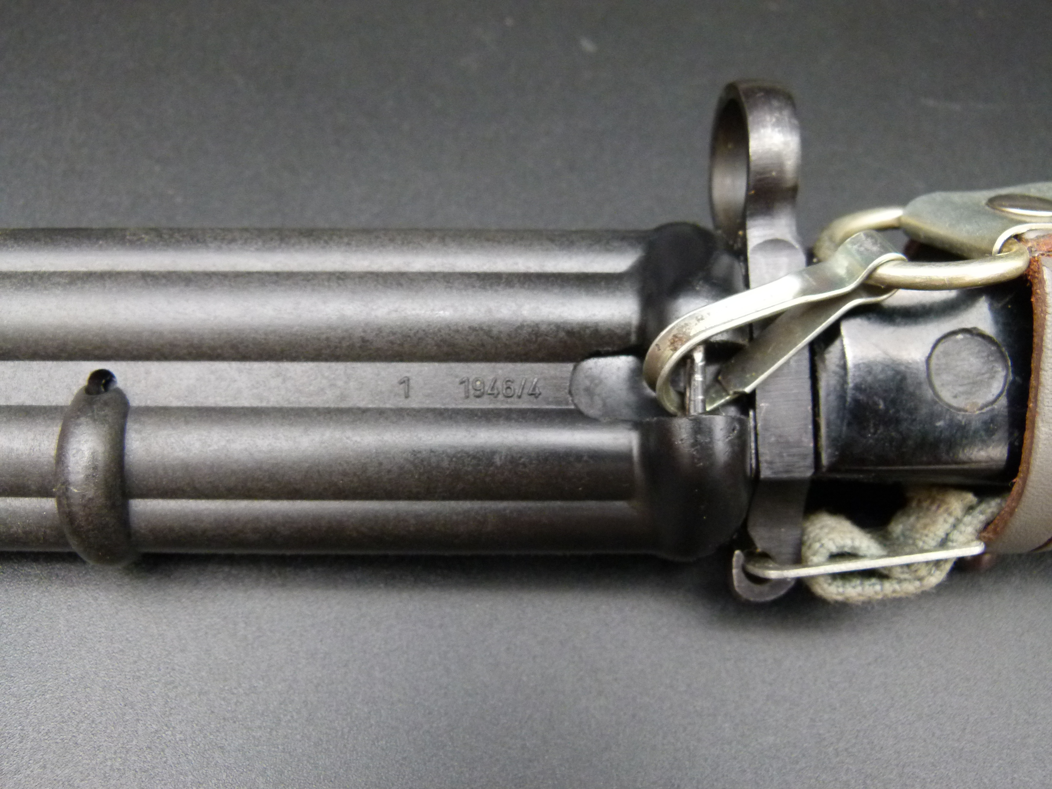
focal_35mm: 32
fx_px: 972
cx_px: 526
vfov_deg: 44.2
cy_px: 394
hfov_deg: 56.8
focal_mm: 5.7
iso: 320
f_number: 3
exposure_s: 1/60
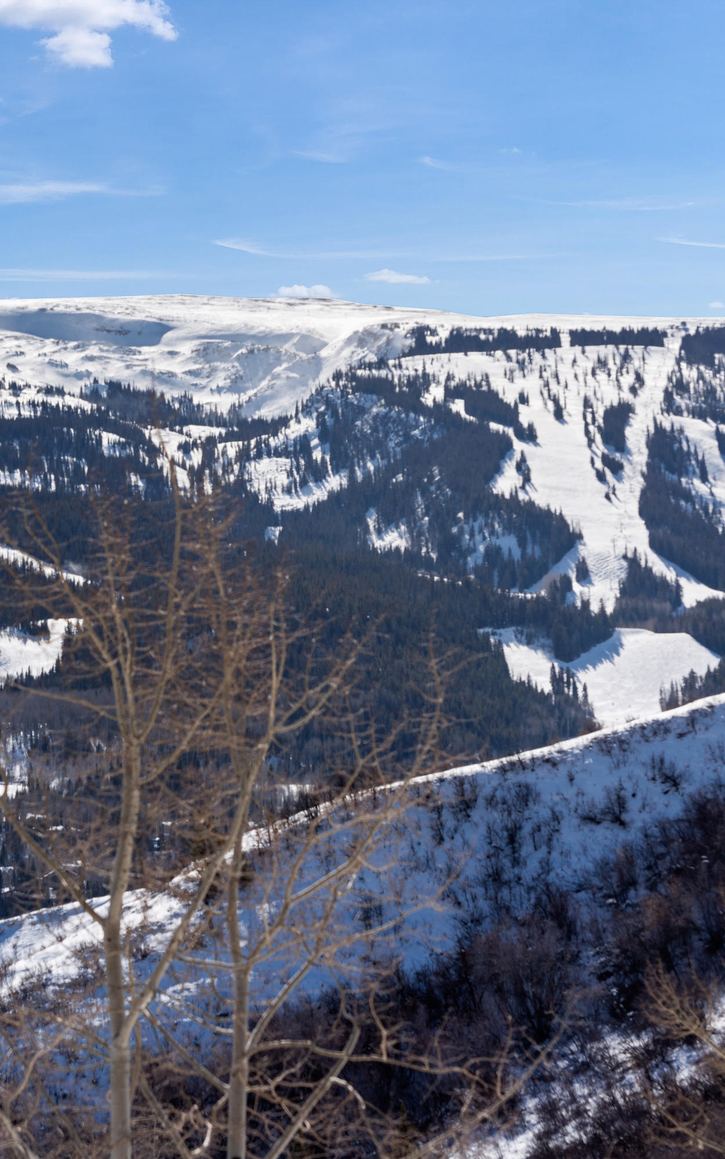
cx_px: 95
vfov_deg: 13.4
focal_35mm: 156
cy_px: 580
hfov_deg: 8.4
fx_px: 4932
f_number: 7.1
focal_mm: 102
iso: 100
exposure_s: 1/1000
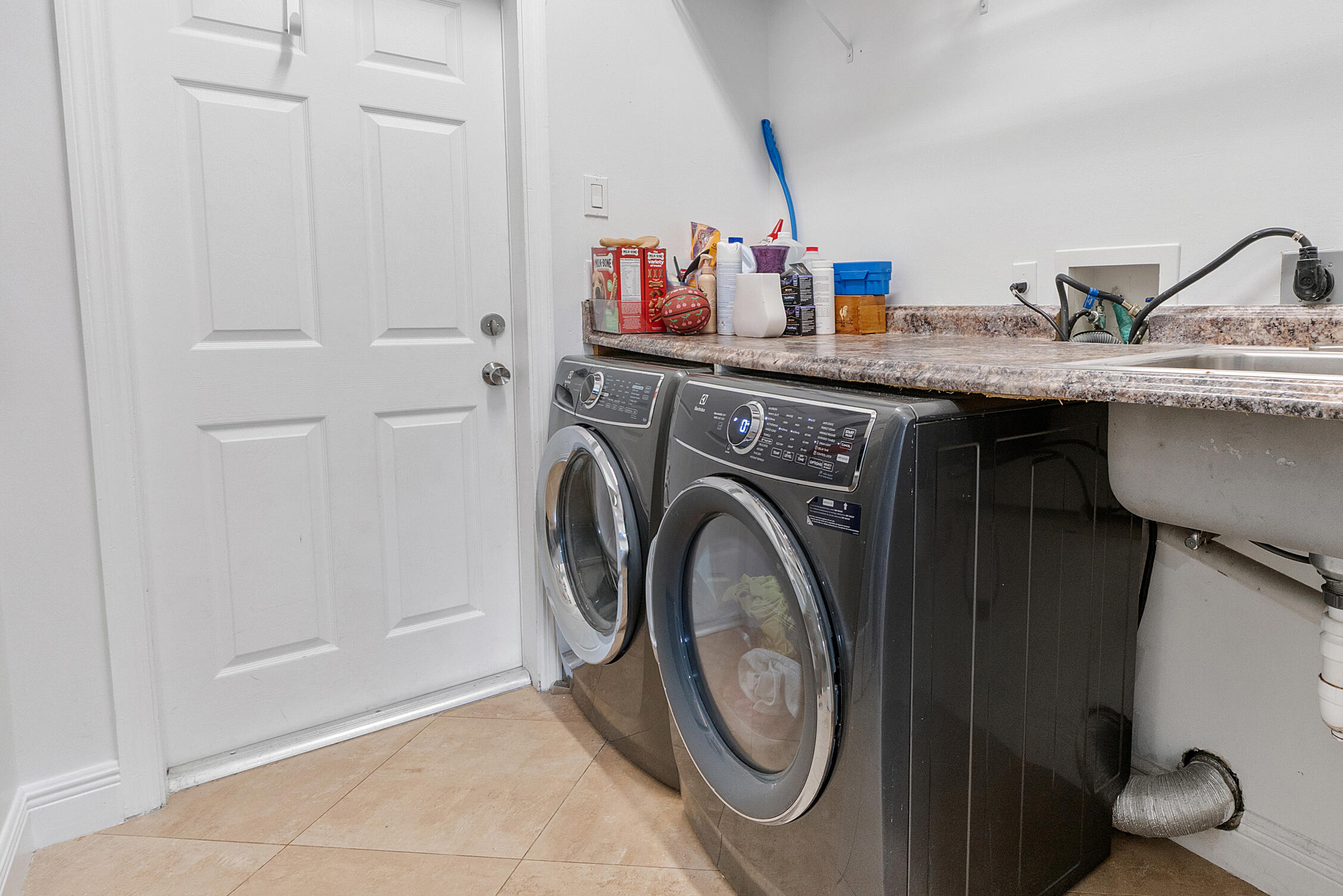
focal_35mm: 20
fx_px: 746
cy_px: 375
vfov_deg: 61.6
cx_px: 866
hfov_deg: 81.8
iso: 500
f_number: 7.1
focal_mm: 10
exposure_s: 1/20
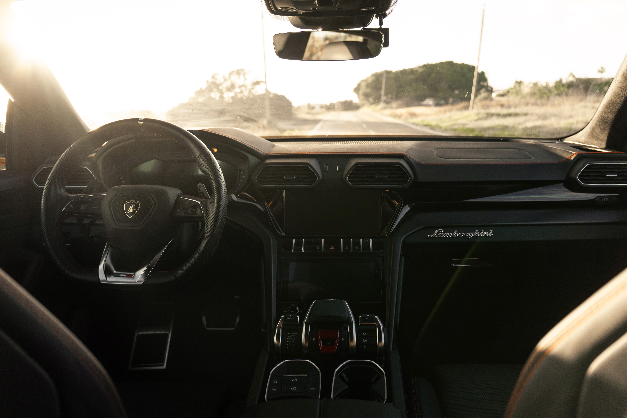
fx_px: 470
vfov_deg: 47.9
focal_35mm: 27
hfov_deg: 67.4
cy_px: 209
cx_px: 314
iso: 250
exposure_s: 1/125
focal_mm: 18
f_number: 2.8
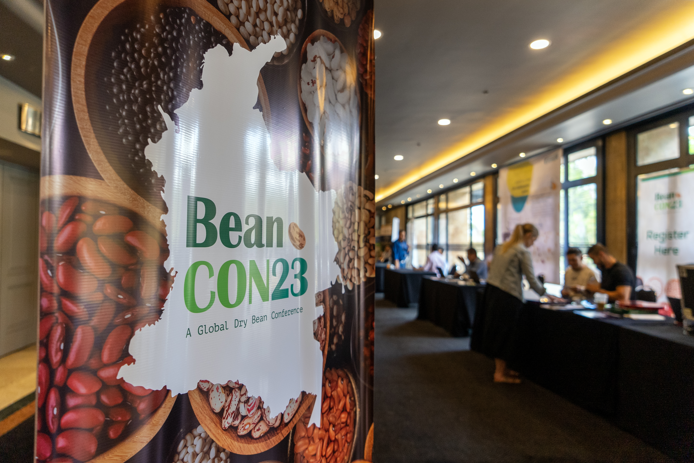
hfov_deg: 73.7
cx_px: 347
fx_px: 463
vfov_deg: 53.2
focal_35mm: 24
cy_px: 232
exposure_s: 1/160
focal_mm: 24
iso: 800
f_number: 4
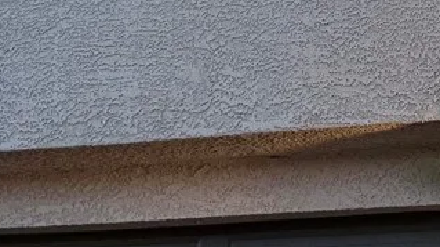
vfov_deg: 14.3
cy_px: 43
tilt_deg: +20.8
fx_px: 979
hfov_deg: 23.9
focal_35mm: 84
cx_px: 470
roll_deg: +0.1
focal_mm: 6.76
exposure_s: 1/60
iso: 250
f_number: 1.78
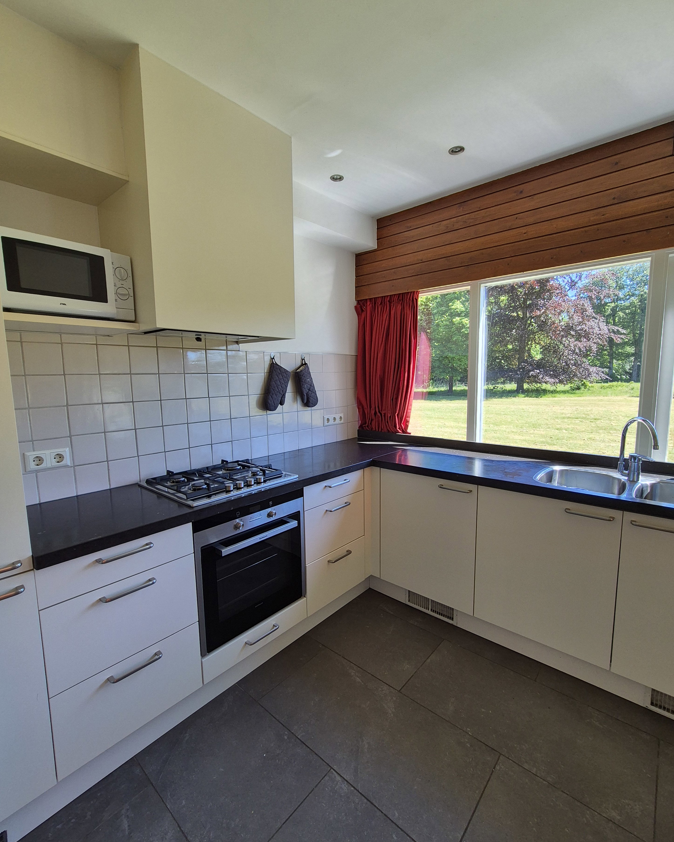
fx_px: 349
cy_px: 419
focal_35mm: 14
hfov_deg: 88.0
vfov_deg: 100.7
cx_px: 347
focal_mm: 2.2
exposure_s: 1/121
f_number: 2.2
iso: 50
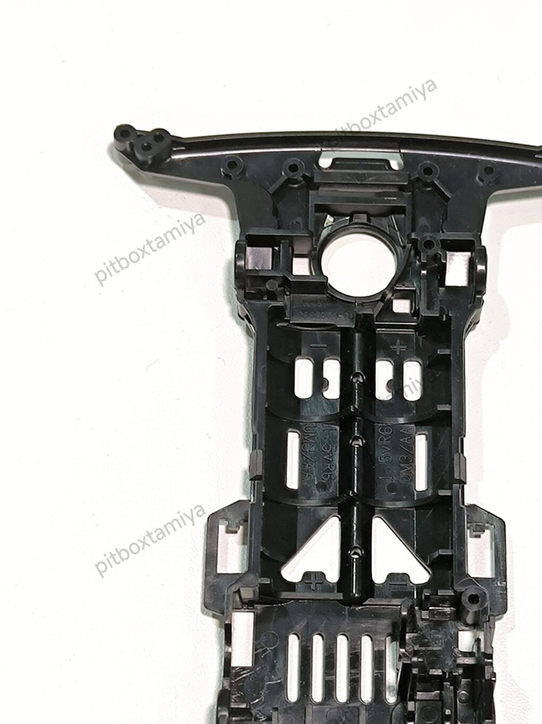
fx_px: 1963
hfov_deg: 15.7
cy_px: 436
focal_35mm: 94
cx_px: 365
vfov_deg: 20.8
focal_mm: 6.92
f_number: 1.9
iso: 250
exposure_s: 1/101
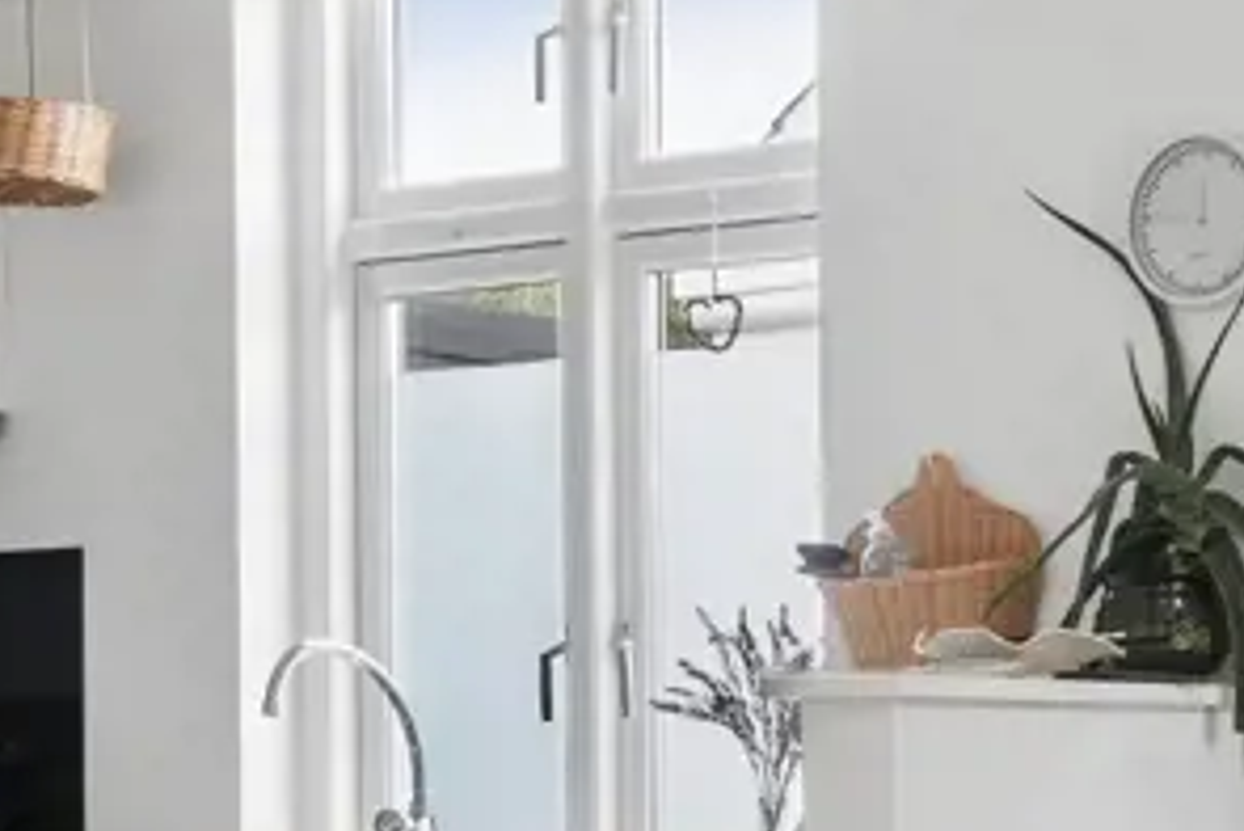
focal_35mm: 117
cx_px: 1244
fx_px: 4045
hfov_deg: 17.1
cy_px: 839
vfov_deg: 11.6
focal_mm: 12
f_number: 8
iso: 200
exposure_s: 1/20
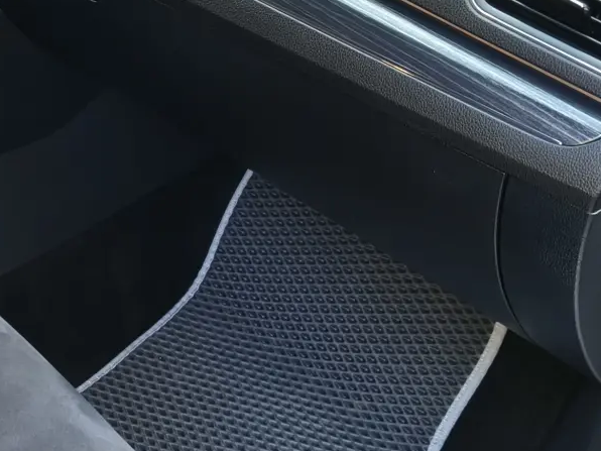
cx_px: -67
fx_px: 1406
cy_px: 236
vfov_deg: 18.2
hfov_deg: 22.7
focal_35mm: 81
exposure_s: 1/50
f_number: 1.7
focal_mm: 5.35
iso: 400
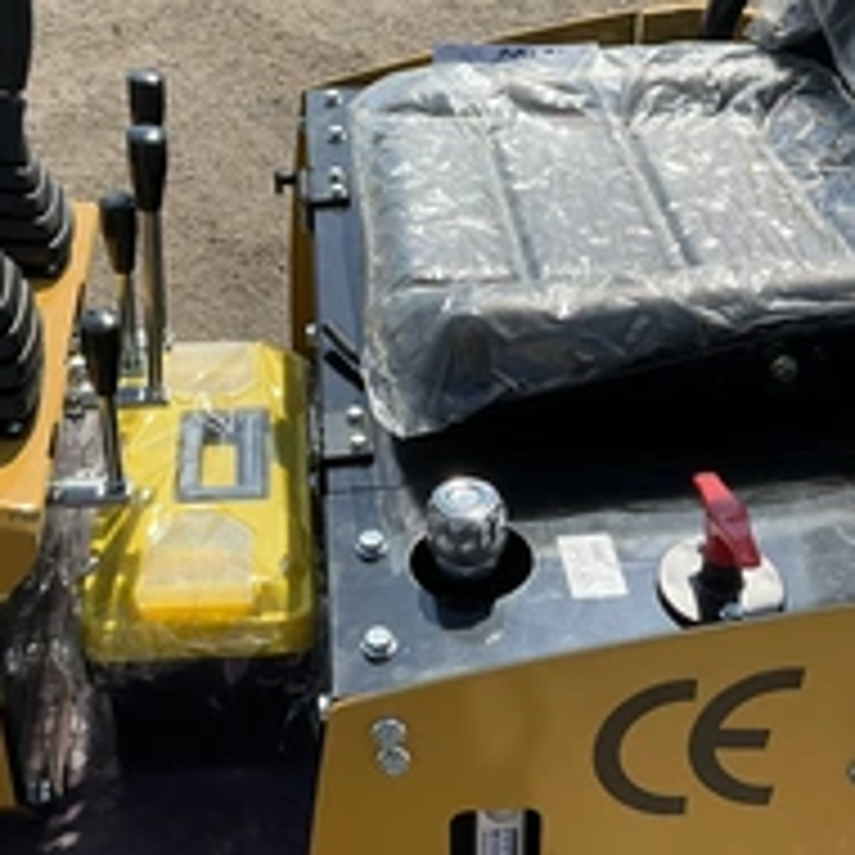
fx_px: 1509
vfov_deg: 31.5
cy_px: 315
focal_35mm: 54
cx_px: 333
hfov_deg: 31.5
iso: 25
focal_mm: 3
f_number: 1.8
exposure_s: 1/1675
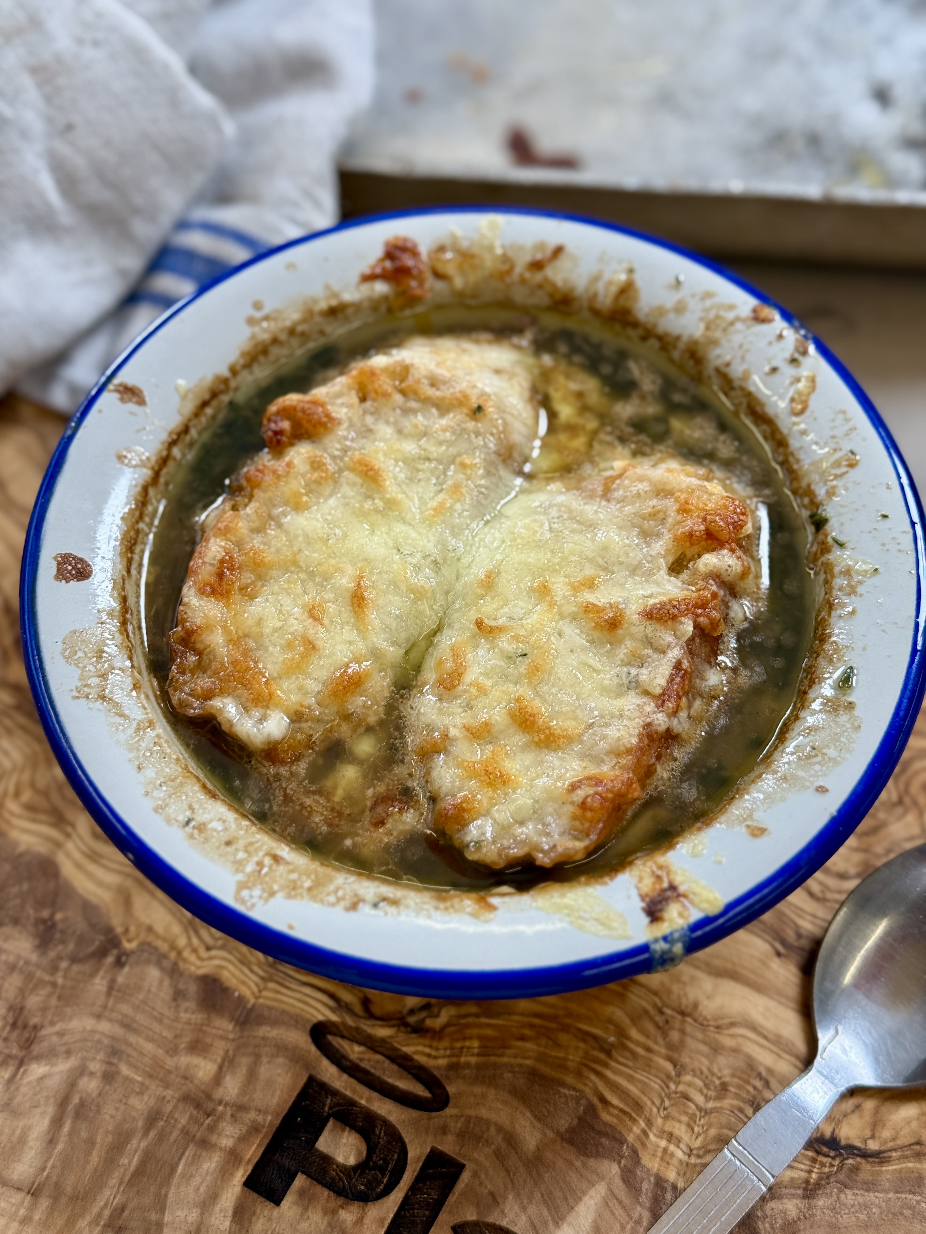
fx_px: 1712
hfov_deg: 30.3
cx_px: 463
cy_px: 617
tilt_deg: -61.1
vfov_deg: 39.7
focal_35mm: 48
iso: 80
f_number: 1.78
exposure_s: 1/100
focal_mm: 6.76
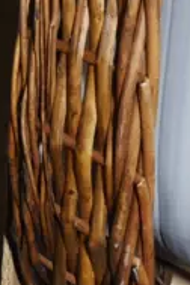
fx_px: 1781
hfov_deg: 5.4
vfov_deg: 9.1
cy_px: 19
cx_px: 716
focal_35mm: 225
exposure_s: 1/60
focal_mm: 20
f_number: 4.5
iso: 640
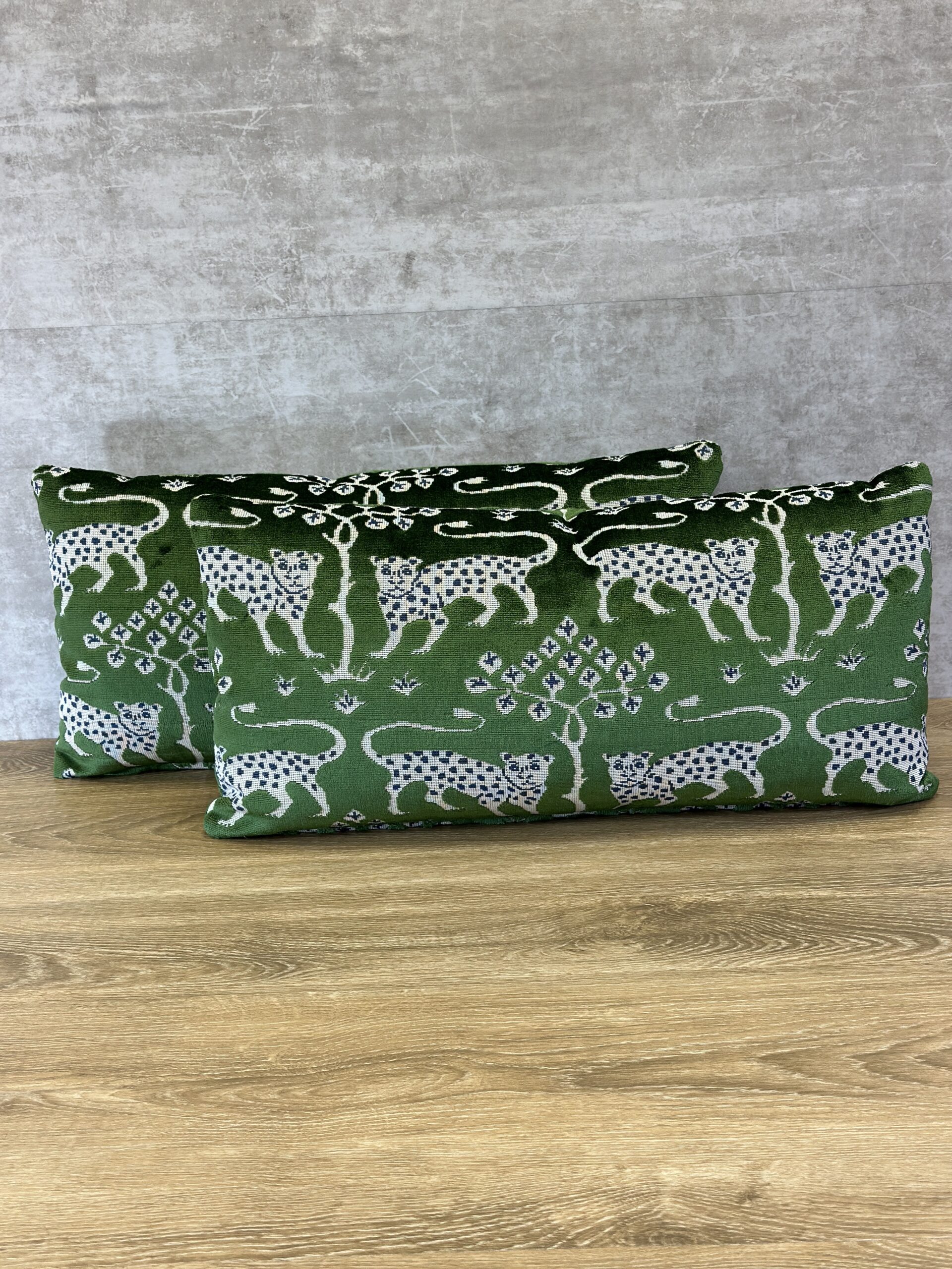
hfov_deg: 30.3
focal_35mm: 48
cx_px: 476
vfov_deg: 39.7
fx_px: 1760
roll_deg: +3.1
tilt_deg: -17.7
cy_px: 634
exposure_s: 1/129
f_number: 1.78
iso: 80
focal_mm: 6.86
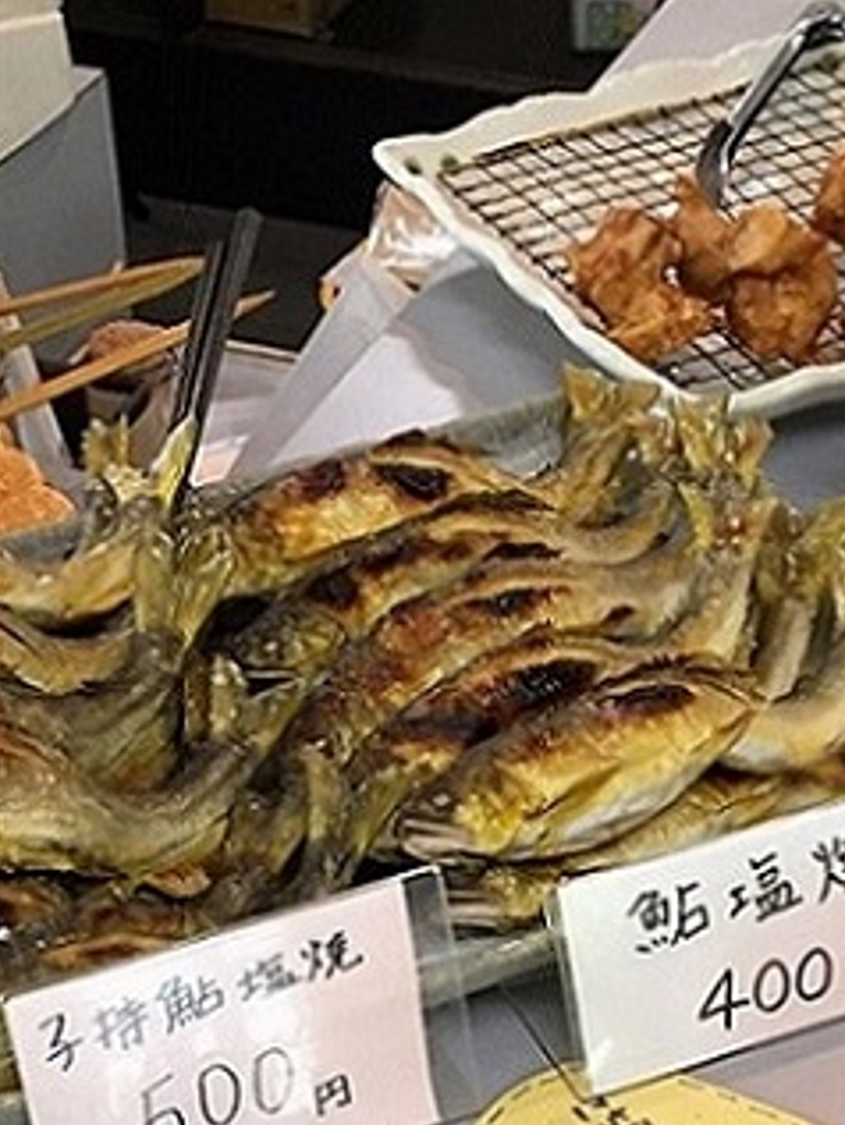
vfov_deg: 25.6
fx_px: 2439
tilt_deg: -40.6
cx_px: 366
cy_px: 873
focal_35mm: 75
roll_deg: +0.8
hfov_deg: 19.6
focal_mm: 4.15
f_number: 2.2
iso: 50
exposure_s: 1/30
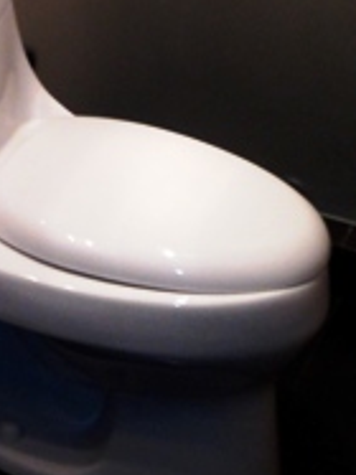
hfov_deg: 12.8
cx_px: -53
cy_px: -290
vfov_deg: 15.7
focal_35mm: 113
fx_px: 1551
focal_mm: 4.12
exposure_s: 1/20
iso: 50
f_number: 2.4
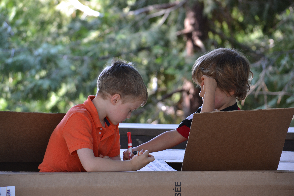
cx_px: 147
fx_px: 1654
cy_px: 98
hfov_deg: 10.2
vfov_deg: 6.8
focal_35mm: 202
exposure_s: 1/125
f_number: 4.8
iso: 450
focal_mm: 135
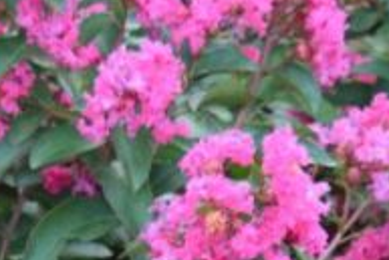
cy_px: 530
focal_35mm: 235
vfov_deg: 5.7
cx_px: 200
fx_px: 2544
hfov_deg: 8.7
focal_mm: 35
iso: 800
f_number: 4.5
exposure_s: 1/50
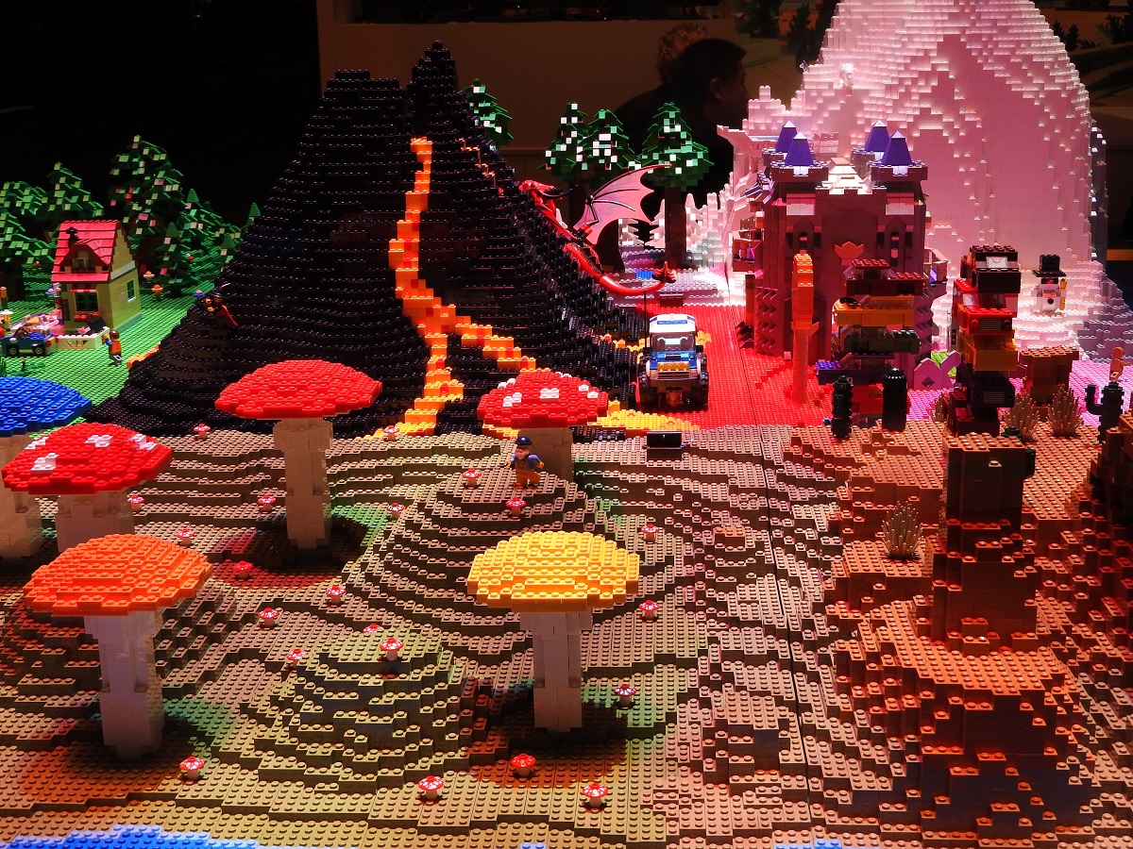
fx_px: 1637
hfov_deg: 38.2
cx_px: 566
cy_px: 424
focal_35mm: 50
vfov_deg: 29.1
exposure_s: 1/80
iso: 100
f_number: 4
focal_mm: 9
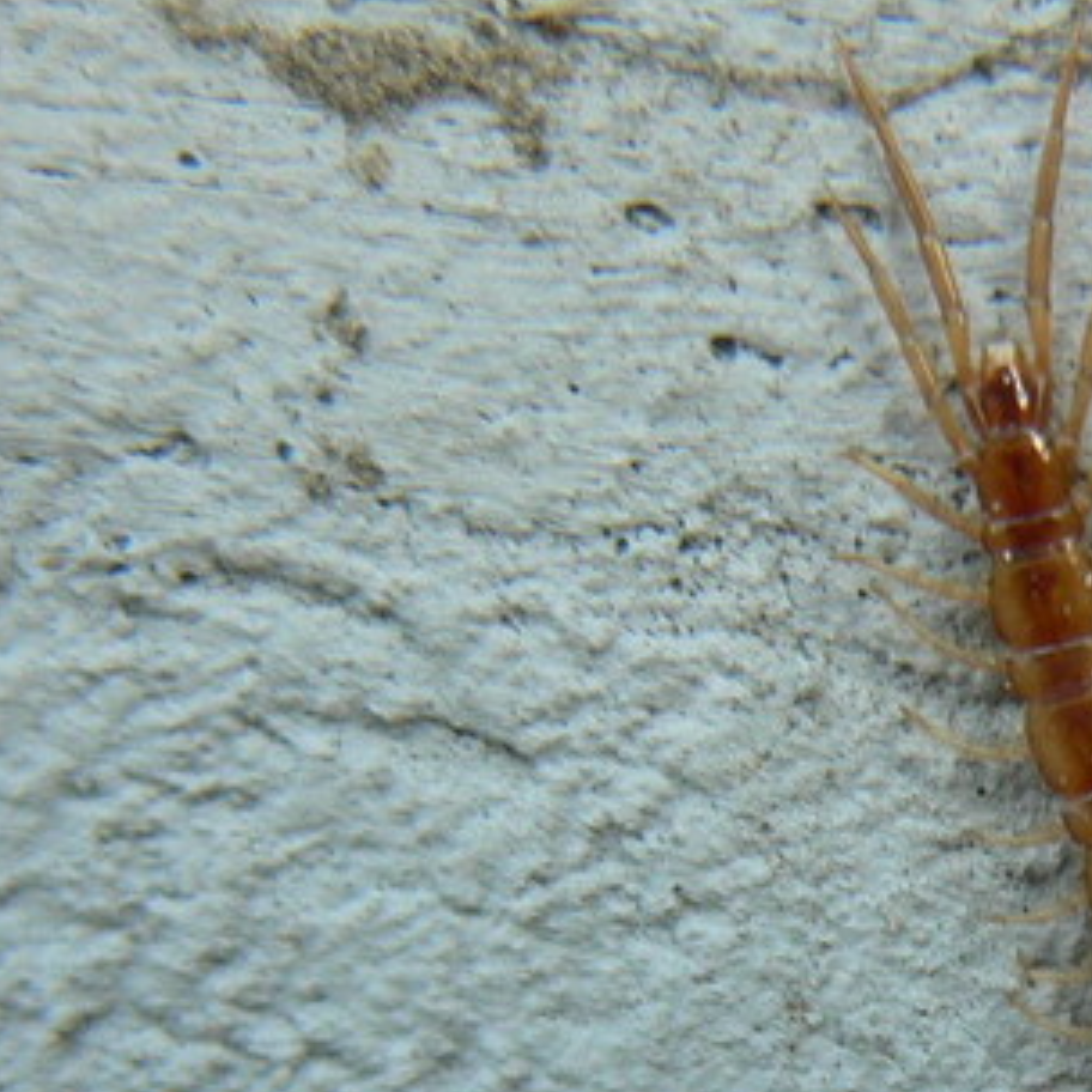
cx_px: 1090
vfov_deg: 7.8
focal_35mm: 223
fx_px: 7959
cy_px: 1146
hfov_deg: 7.8
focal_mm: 14.9
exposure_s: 1/60
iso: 150
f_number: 2.8
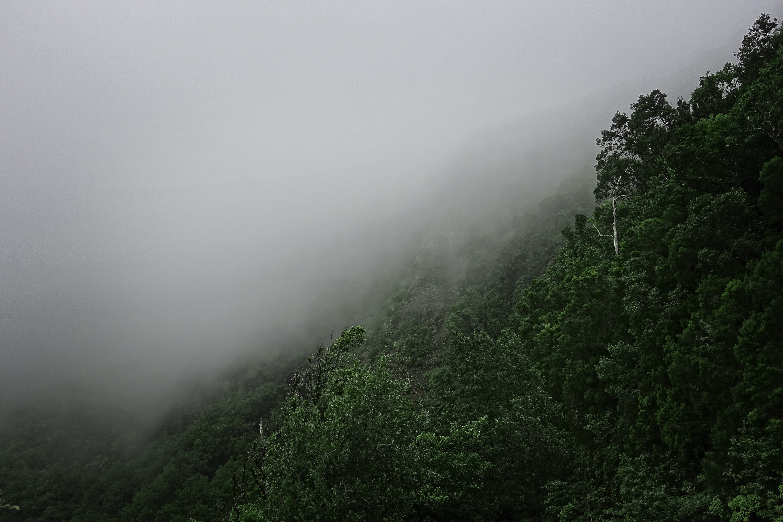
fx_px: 522
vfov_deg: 53.1
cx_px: 392
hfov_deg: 73.7
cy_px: 261
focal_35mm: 24
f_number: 4
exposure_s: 1/320
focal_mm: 8.8
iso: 125
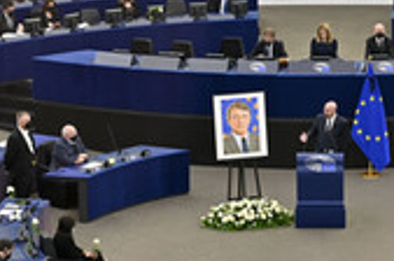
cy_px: 112
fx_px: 2043
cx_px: 330
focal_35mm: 187
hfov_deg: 11.0
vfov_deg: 7.3
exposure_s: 1/320
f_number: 2.8
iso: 1000
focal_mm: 70
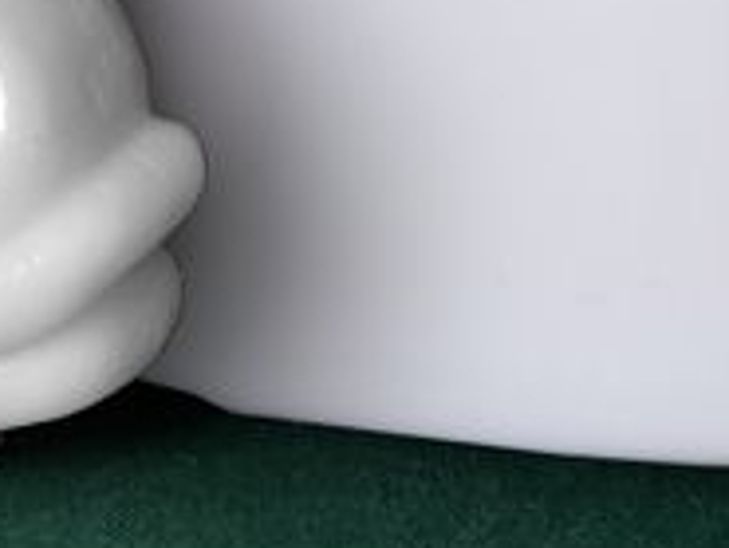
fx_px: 11226
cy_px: -53
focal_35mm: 533
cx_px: 154
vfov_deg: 2.8
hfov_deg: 3.7
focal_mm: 105
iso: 100
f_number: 5.6
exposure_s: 1/13
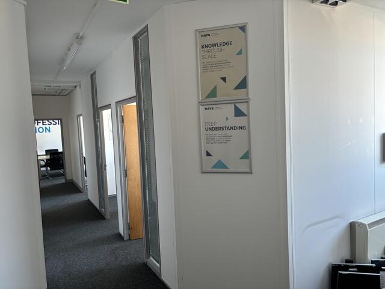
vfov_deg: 53.1
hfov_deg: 67.3
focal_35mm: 26
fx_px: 289
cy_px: 144
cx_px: 192
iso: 125
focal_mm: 5.96
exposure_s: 1/100
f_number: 1.6
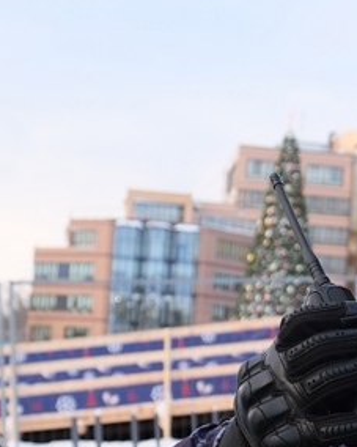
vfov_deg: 18.2
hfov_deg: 14.5
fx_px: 1374
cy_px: 376
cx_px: 387
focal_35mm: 104
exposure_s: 1/150
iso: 320
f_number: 4.5
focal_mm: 27.7
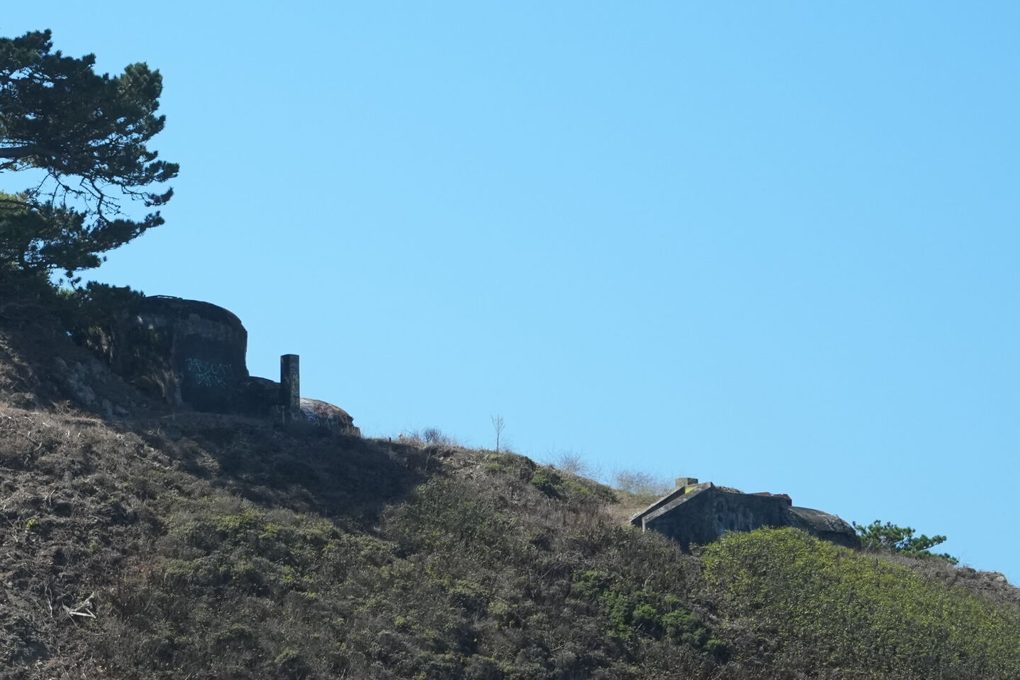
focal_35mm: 359
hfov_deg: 5.7
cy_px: 444
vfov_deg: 3.8
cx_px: -150
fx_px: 10172
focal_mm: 119
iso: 640
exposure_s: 1/2000
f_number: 5.6
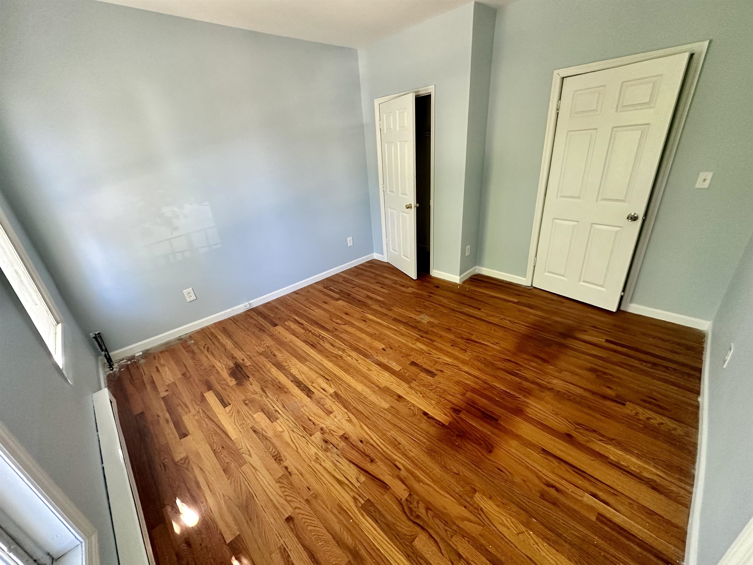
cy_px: 282
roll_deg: +3.5
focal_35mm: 14
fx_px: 305
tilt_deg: -24.3
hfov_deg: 102.1
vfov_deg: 85.7
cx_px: 376
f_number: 2.2
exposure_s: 1/66
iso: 320
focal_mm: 2.22
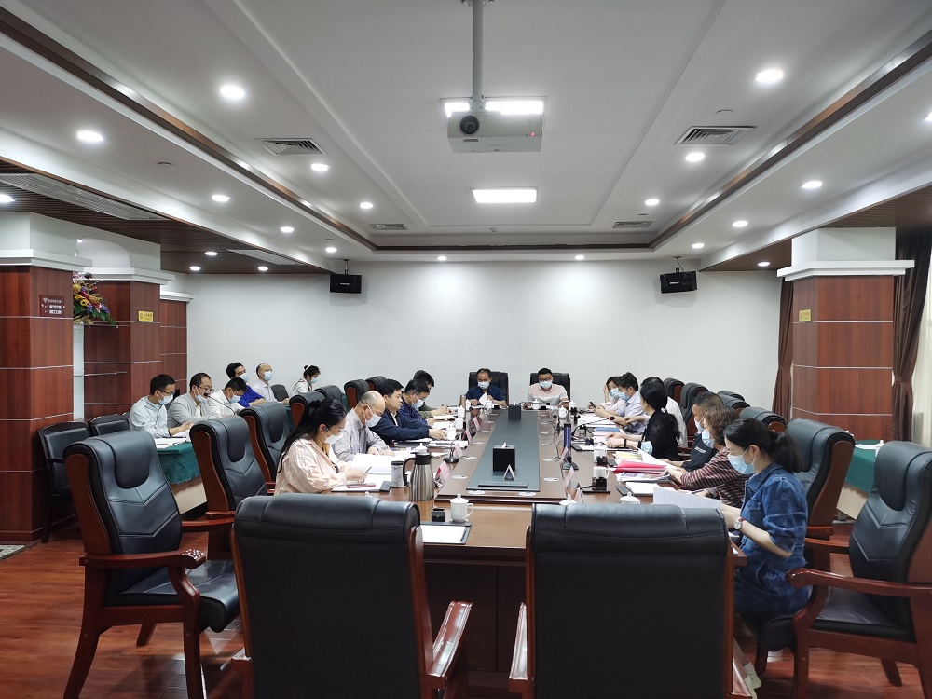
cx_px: 466
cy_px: 350
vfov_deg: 51.4
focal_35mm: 27
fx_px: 727
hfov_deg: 65.3
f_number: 1.8
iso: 250
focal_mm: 5.58
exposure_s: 1/50
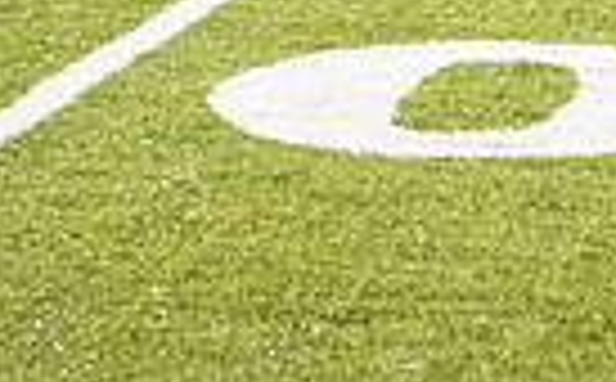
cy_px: -465
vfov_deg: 4.2
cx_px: 791
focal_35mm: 303
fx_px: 5076
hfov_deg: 6.9
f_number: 5.6
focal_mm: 70
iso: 5000
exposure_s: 1/200
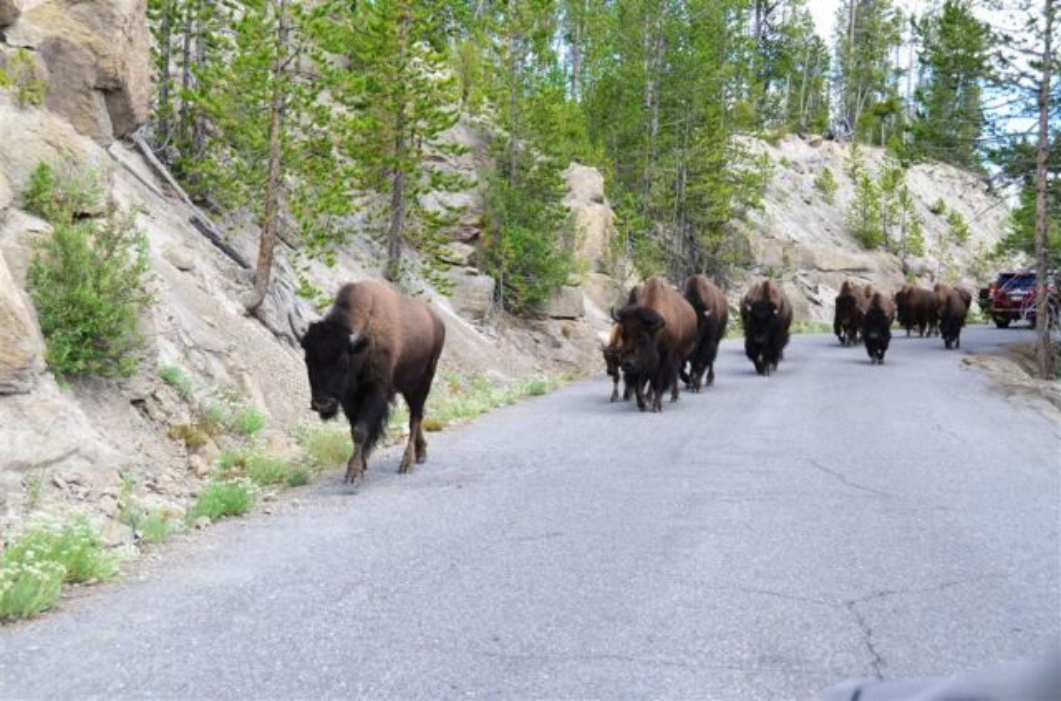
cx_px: 530
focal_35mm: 48
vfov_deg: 27.9
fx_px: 1411
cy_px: 350
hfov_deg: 41.2
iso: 200
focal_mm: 32
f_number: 7.1
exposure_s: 1/200
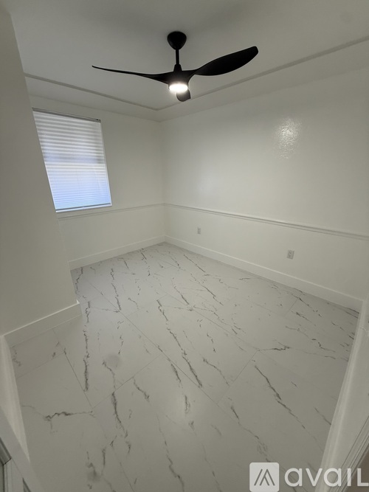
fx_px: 199
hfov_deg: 85.7
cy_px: 246
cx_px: 184
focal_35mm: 14
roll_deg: -0.1
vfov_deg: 102.1
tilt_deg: -20.6
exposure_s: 1/100
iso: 125
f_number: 2.2
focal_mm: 2.22
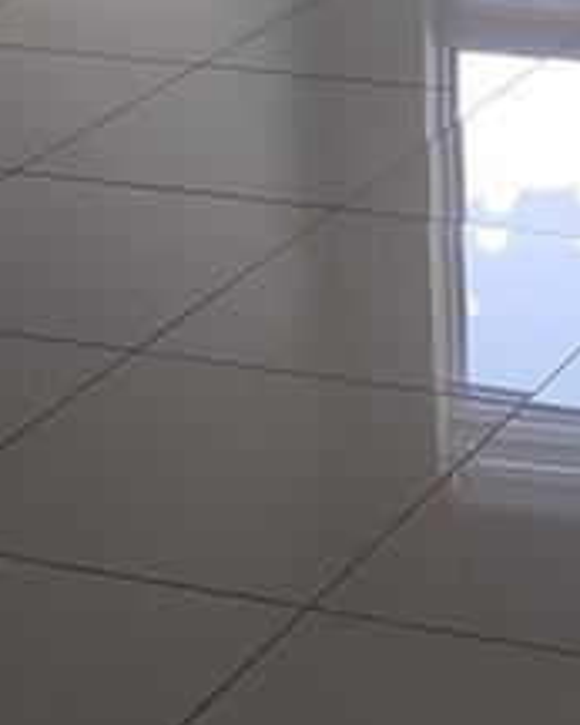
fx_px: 3023
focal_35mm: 141
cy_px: -302
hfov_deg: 10.7
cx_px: 754
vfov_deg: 13.0
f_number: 2.4
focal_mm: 4.3
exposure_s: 1/100
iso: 64
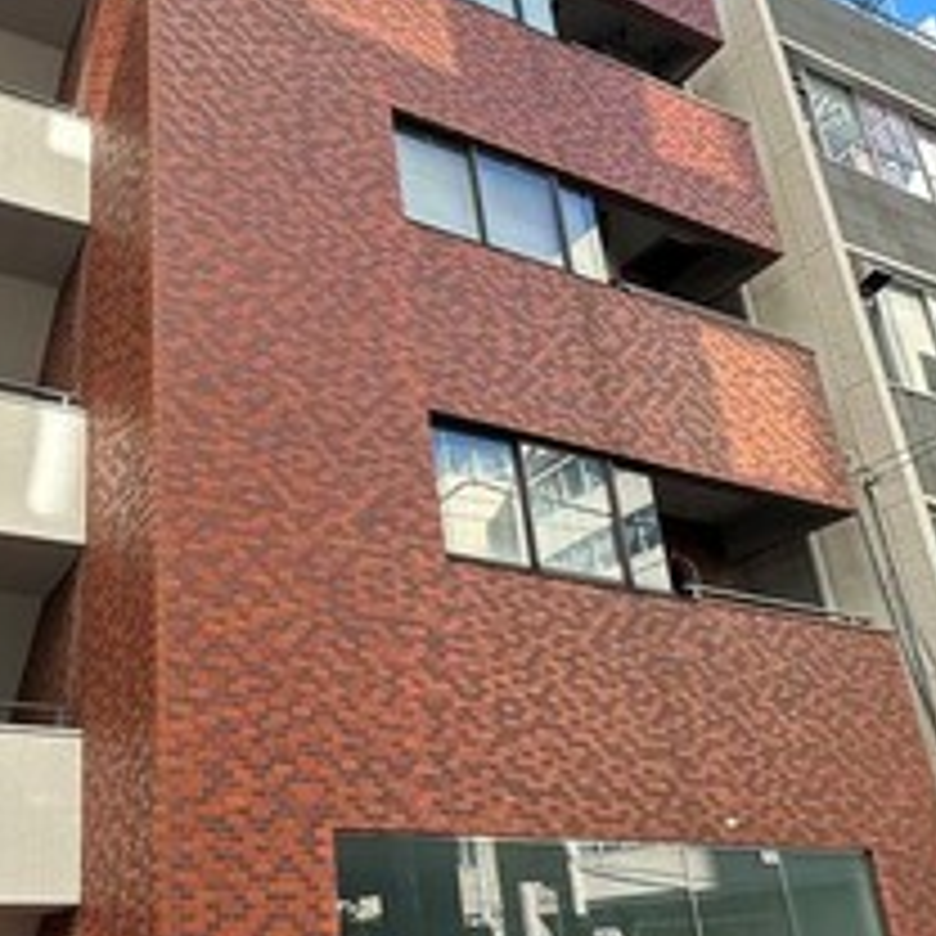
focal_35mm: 32
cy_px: 567
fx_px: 979
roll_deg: +1.2
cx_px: 243
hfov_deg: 49.2
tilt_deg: +24.3
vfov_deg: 50.7
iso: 40
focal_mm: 2.22
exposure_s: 1/174
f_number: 2.2
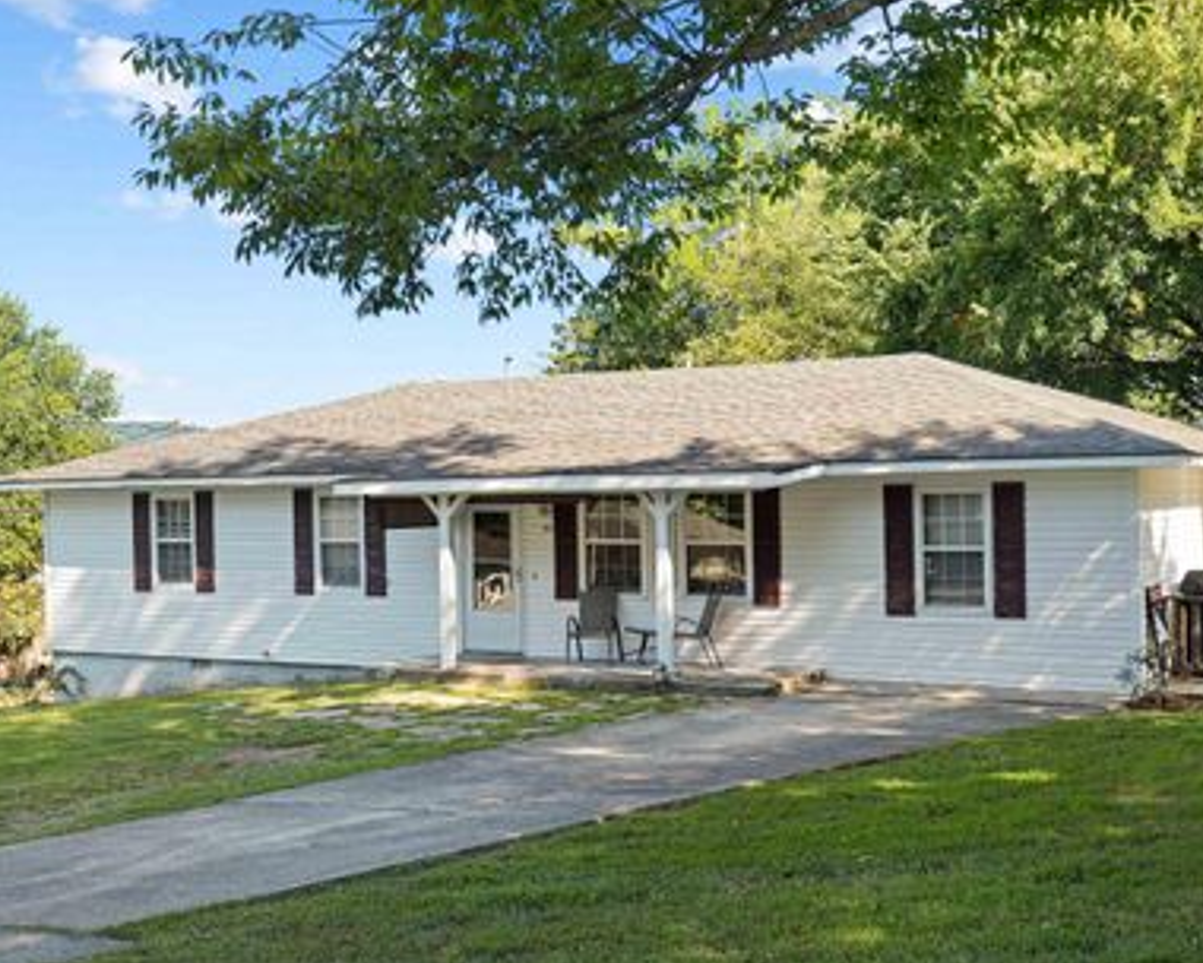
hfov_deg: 43.3
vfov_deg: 35.7
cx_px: 782
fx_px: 1495
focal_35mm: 42
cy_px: 489
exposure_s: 1/60
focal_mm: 34
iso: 100
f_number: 5.6
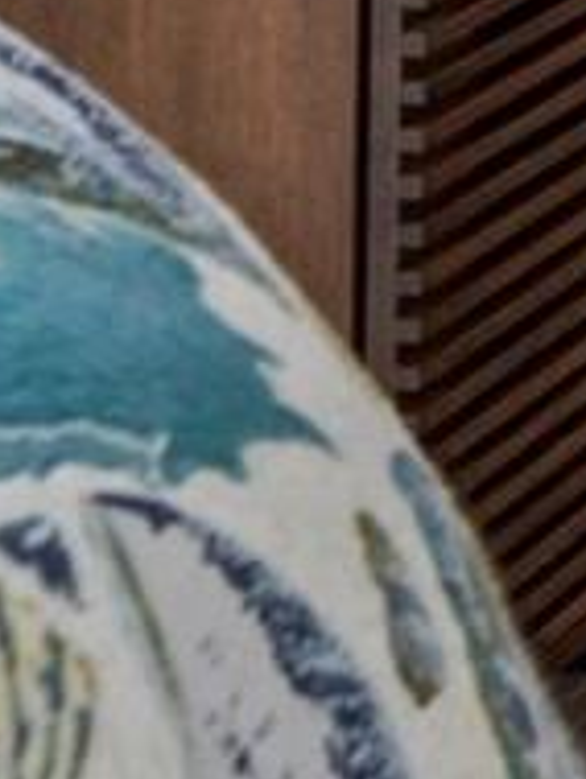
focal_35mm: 122
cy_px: -1166
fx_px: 2751
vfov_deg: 12.3
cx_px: 2885
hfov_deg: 6.5
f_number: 9
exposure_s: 1/2.5
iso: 200
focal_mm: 15
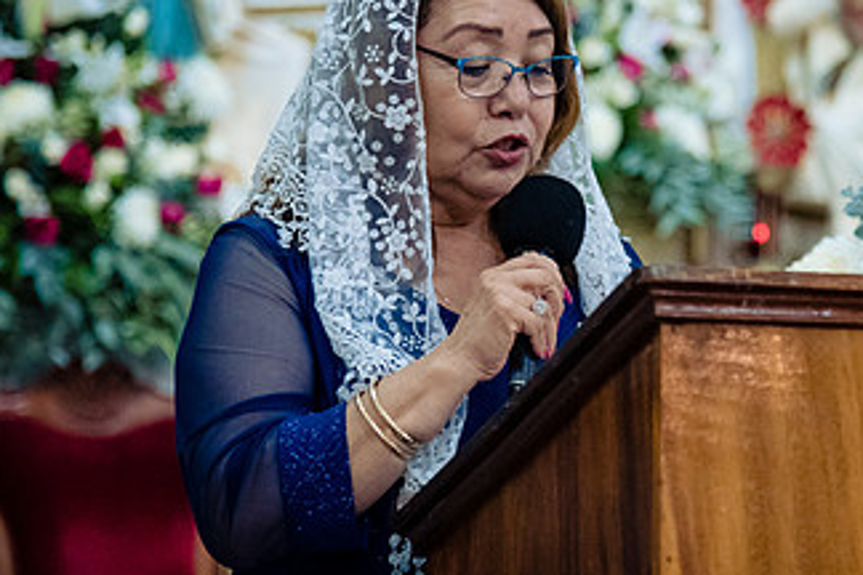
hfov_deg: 12.1
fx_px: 4075
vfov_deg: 8.1
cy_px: 257
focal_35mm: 170
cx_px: 650
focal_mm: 95
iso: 4000
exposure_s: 1/160
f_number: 4
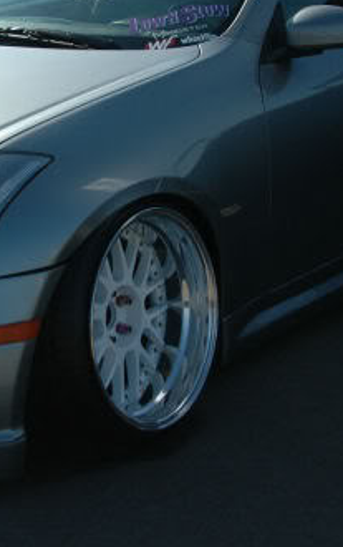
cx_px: 63
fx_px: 1344
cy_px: 177
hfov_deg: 14.4
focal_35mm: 90
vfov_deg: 22.9
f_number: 4.5
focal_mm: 27
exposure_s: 1/1250
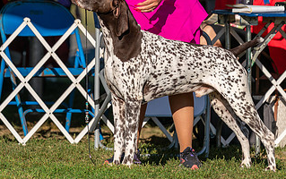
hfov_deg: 4.9
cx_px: 139
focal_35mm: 431
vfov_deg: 3.1
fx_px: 3362
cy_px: 0
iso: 100
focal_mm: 200
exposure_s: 1/1250
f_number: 4.5
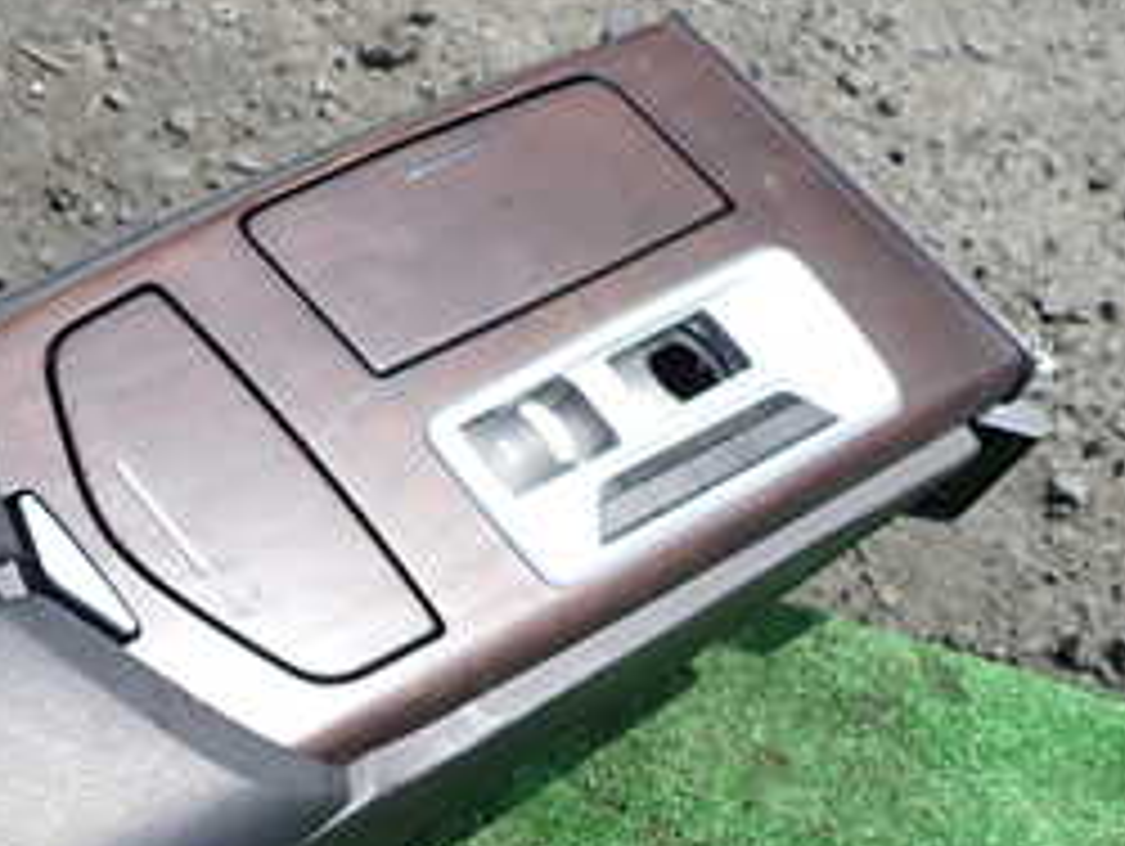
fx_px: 1952
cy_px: 842
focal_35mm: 60
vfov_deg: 23.5
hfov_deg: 29.0
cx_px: -117
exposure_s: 1/800
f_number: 2.8
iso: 100
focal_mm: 4.5
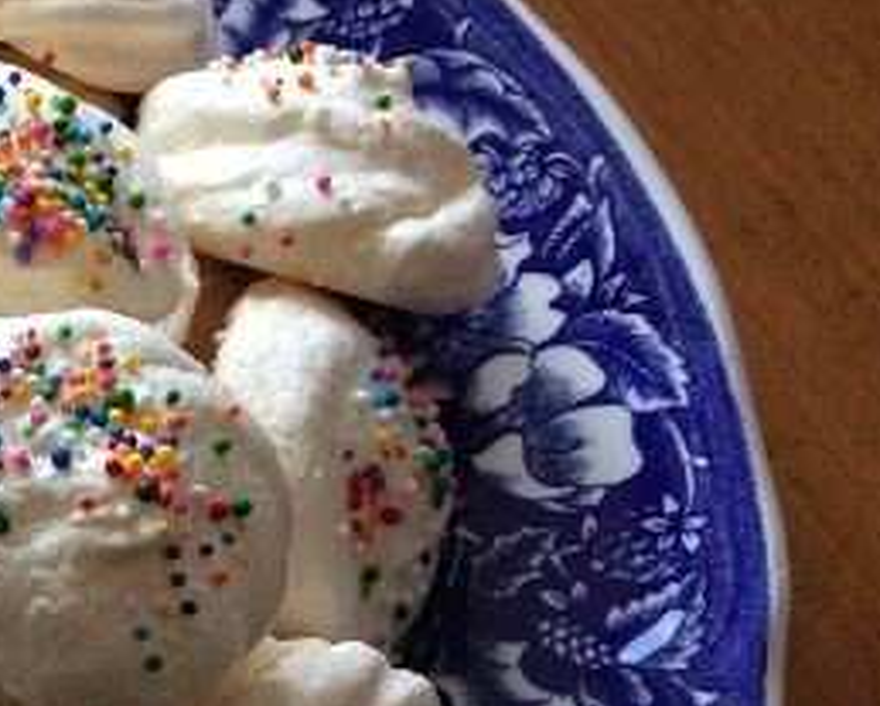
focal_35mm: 86
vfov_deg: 17.7
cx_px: -322
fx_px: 2242
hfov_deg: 20.0
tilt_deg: -64.6
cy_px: 607
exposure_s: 1/30
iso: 64
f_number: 2.2
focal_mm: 4.15
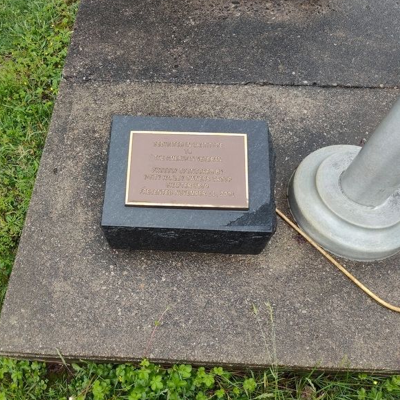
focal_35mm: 28
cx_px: 166
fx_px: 366
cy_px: 196
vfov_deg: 57.3
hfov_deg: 57.0
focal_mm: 5.56
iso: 196
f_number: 1.8
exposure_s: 1/120
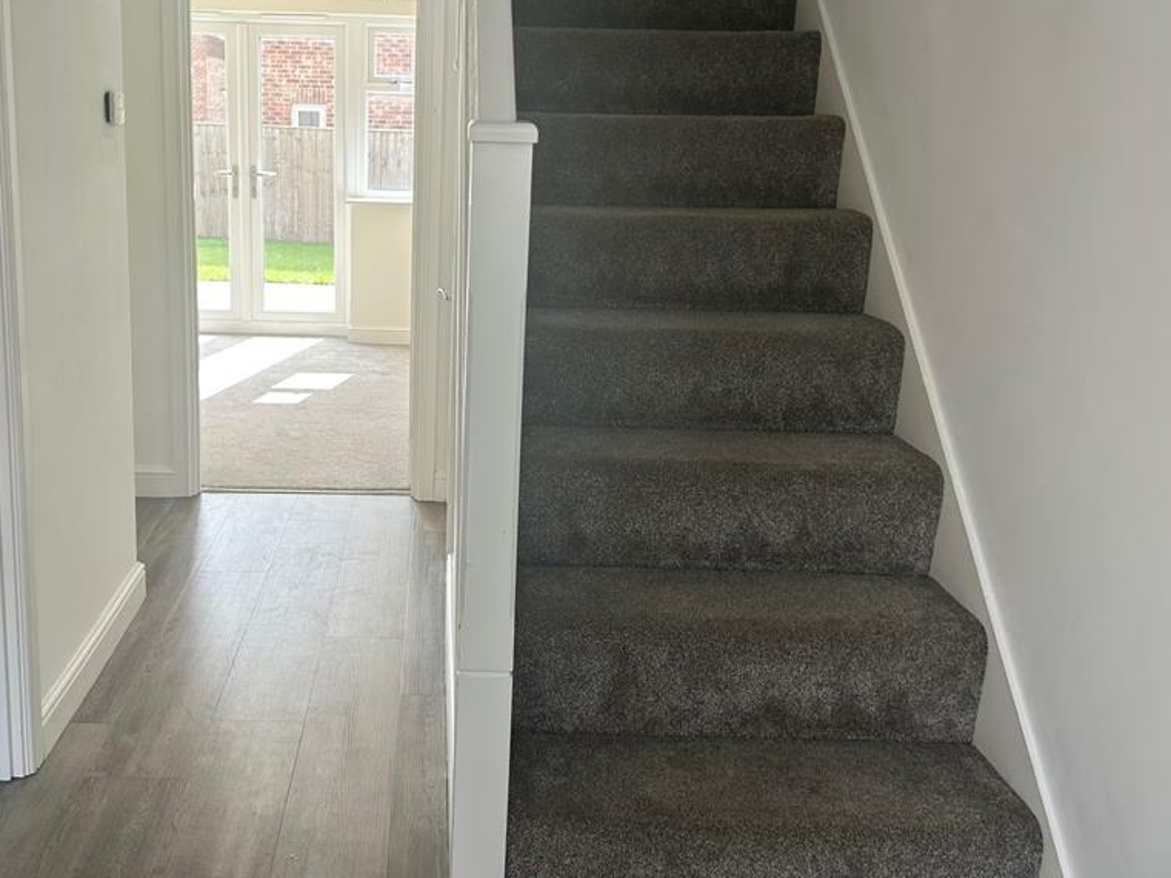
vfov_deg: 40.5
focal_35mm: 35
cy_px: 349
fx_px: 1184
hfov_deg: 52.1
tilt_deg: -9.7
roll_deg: -1.0
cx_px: 446
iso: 40
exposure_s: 1/215
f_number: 1.5
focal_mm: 5.7
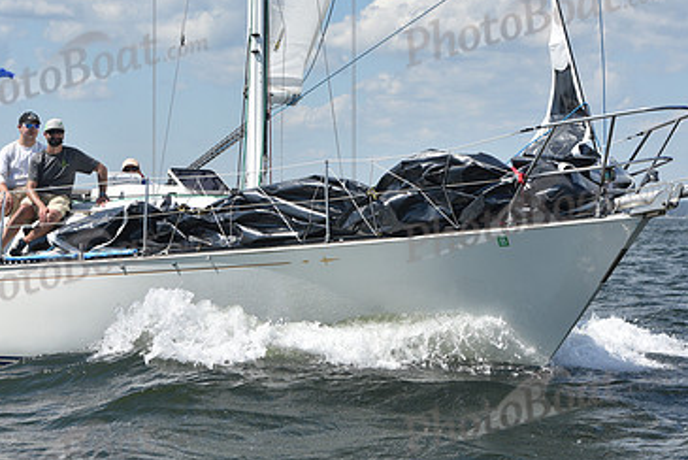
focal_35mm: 135
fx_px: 2582
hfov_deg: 15.2
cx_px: 307
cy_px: 142
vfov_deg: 10.2
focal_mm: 85
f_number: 9
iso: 320
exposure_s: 1/1250
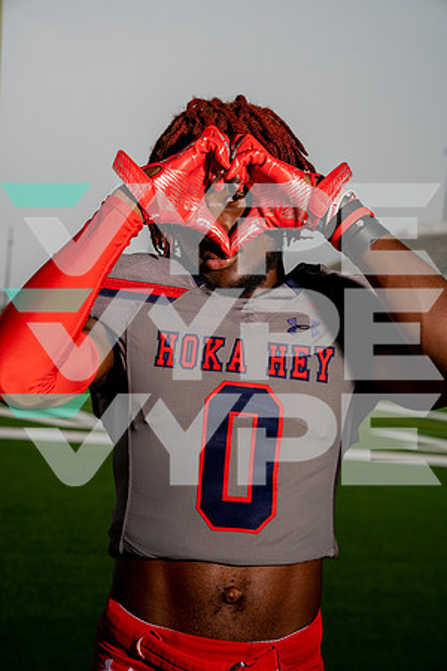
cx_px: 224
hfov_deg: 19.5
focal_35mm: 70
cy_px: 336
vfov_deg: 28.8
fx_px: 1304
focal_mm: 70
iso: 1000
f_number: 6.3
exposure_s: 1/1600
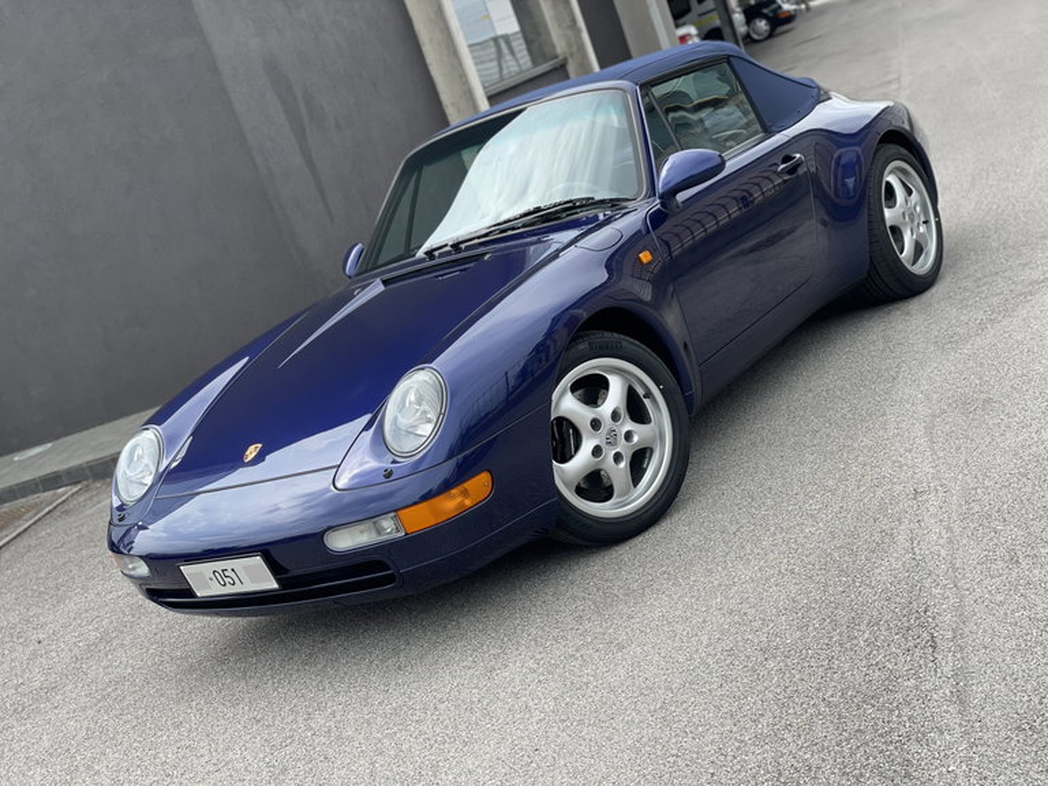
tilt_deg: -11.0
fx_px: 1574
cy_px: 393
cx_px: 524
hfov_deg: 36.8
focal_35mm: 52
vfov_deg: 28.0
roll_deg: +20.6
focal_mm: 6
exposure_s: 1/999
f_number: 2
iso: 32
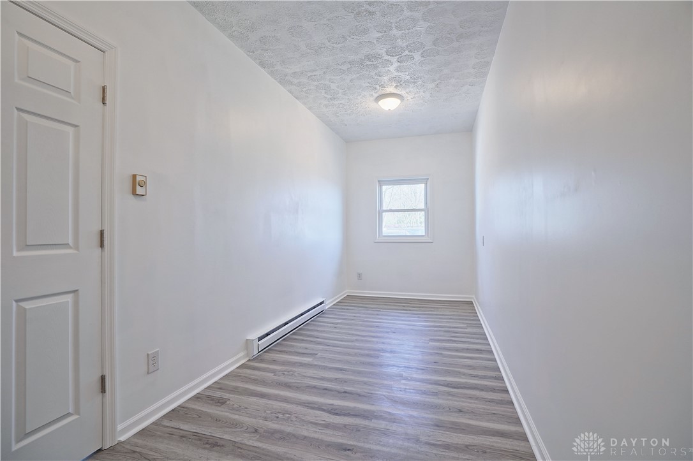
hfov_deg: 96.8
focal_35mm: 16
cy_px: 230
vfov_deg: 73.7
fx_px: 308
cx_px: 346
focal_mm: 16
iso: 400
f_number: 7.1
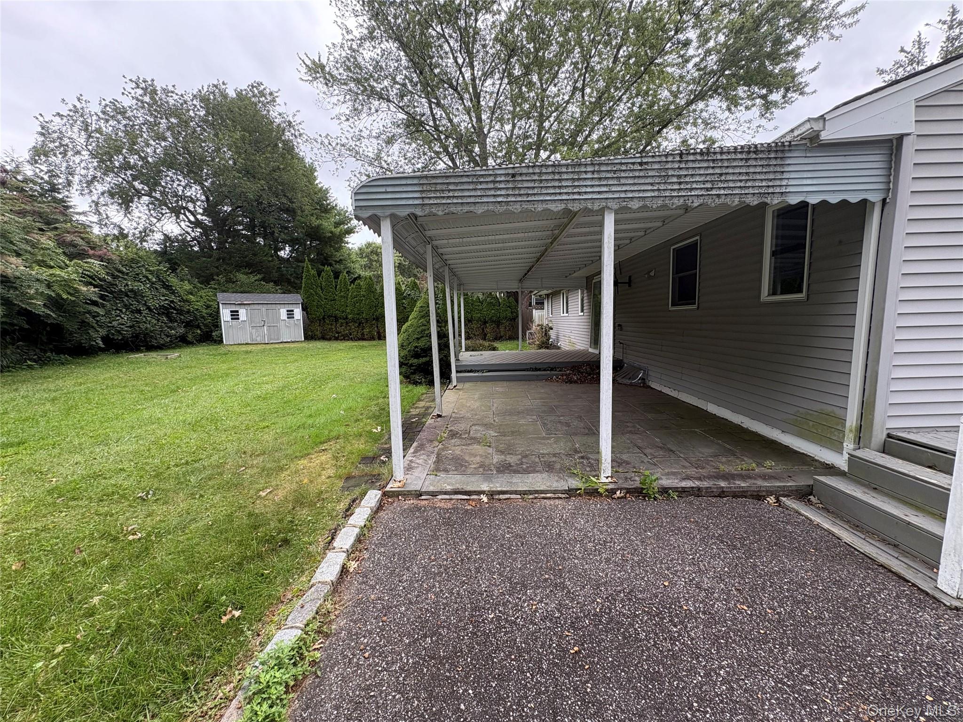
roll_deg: +2.2
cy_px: 361
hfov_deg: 102.1
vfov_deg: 85.7
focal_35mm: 14
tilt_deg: -6.8
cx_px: 482
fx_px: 389
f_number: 2.2
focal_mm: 2.22
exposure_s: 1/104
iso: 40
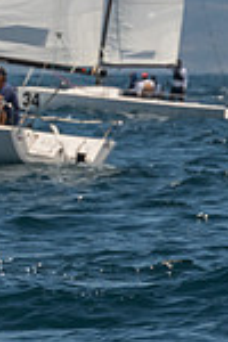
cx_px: -549
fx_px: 7172
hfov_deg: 1.8
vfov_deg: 2.7
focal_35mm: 755
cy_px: -49
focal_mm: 150
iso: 640
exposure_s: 1/1000
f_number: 9
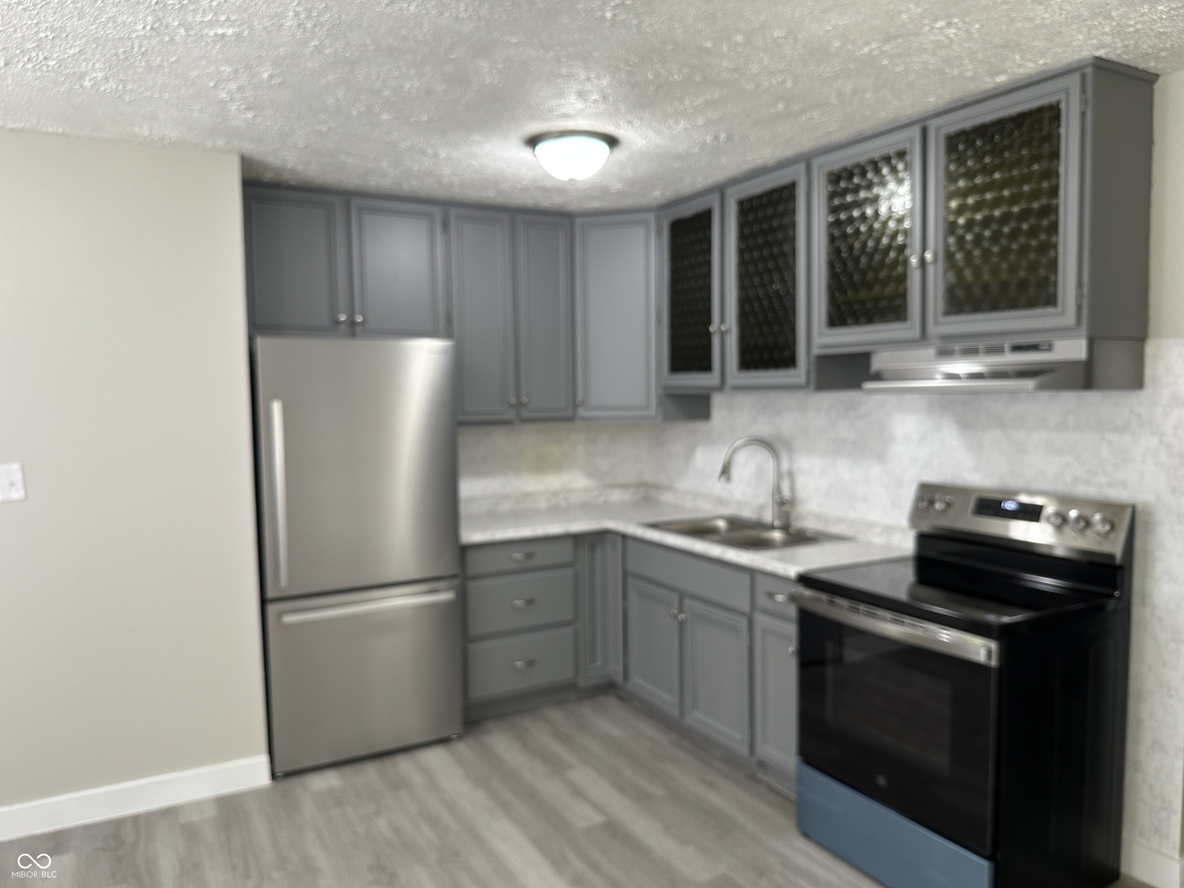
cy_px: 444
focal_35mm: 24
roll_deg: +0.7
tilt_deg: -4.4
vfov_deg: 56.8
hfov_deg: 71.6
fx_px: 821
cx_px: 592
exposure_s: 1/60
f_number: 1.78
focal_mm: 6.86
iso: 160
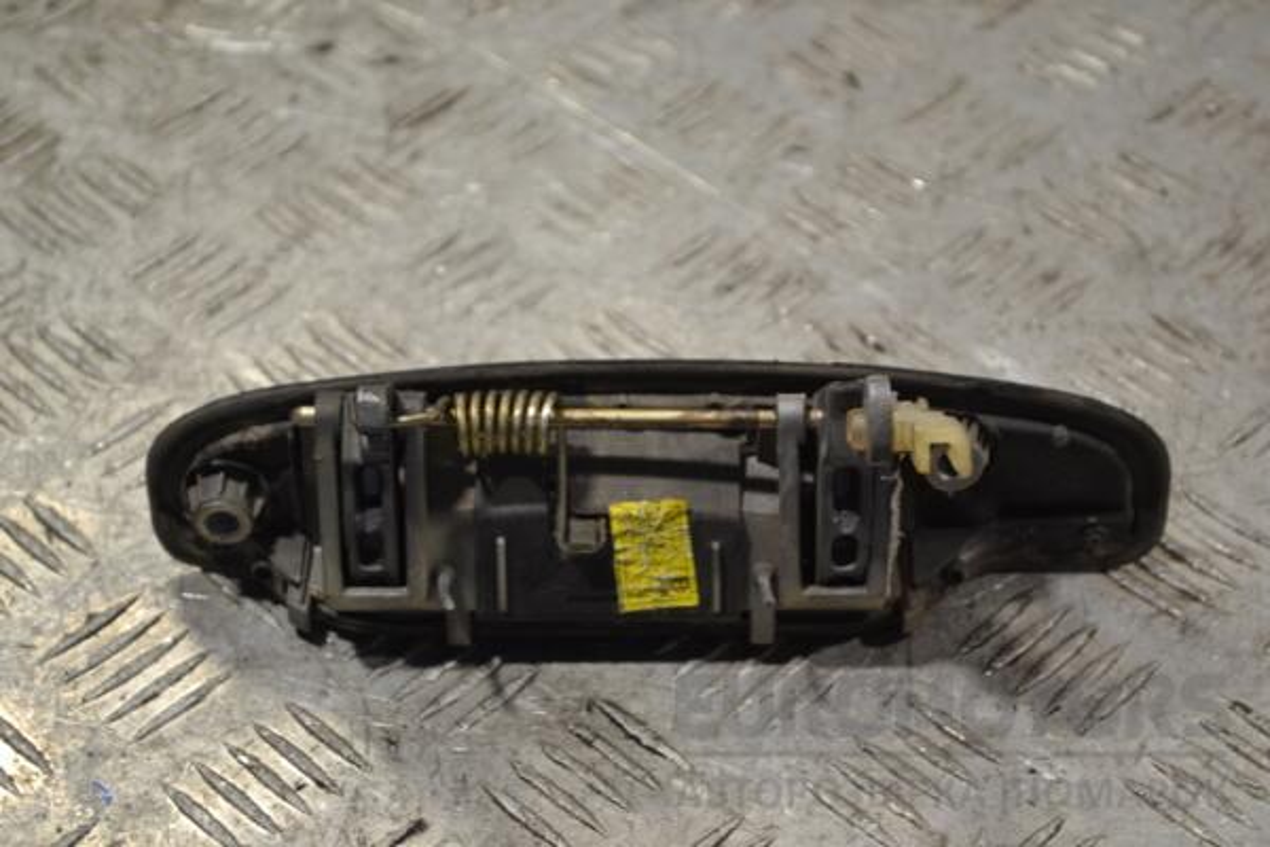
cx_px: 635
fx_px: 2910
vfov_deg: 16.6
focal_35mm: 82
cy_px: 424
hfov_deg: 24.6
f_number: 5.6
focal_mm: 55
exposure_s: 1/30
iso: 200
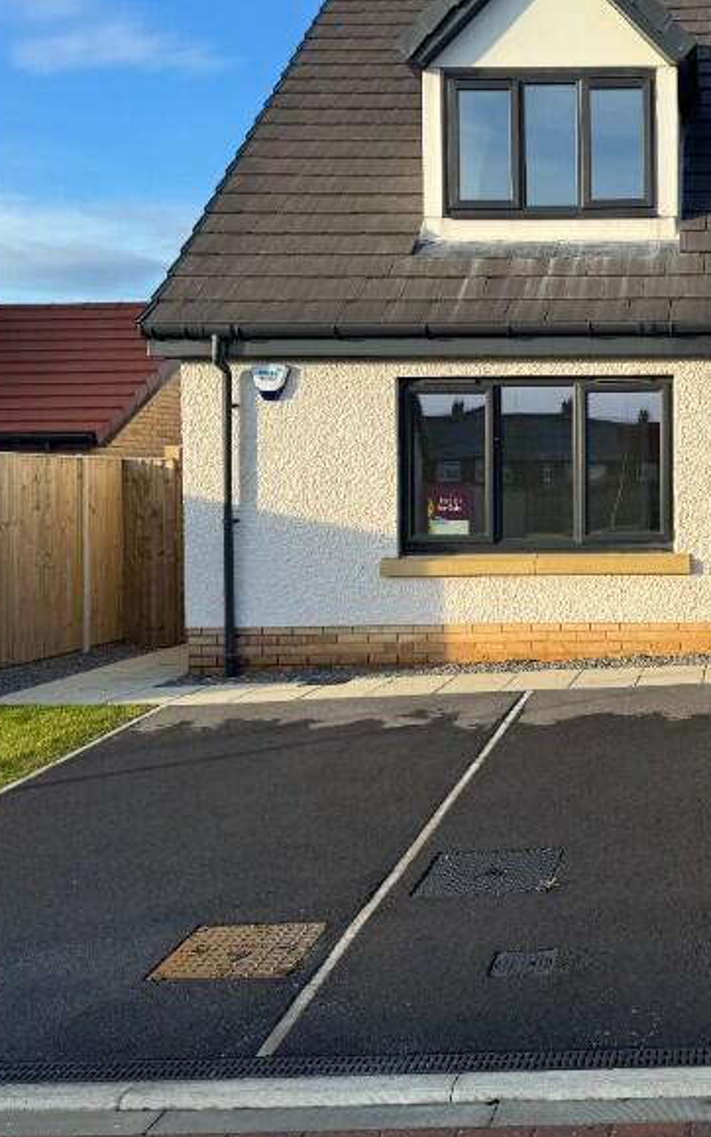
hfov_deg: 27.1
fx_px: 1395
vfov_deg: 44.2
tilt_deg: +0.8
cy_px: 469
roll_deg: +1.4
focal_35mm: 45
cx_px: 695
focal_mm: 6.76
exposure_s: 1/1597
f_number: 1.78
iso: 80
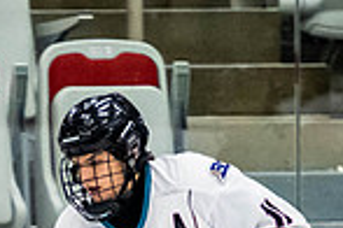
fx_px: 12357
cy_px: 425
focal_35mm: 1297
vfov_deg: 1.1
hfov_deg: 1.6
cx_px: 29
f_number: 2.8
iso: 2800
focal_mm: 160
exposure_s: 1/640
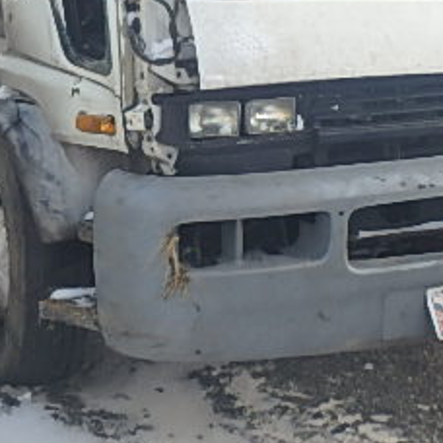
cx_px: 206
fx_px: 1115
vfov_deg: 21.7
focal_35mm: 77
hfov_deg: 22.5
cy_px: 4
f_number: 4.7
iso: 125
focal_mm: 5.6
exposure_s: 1/100
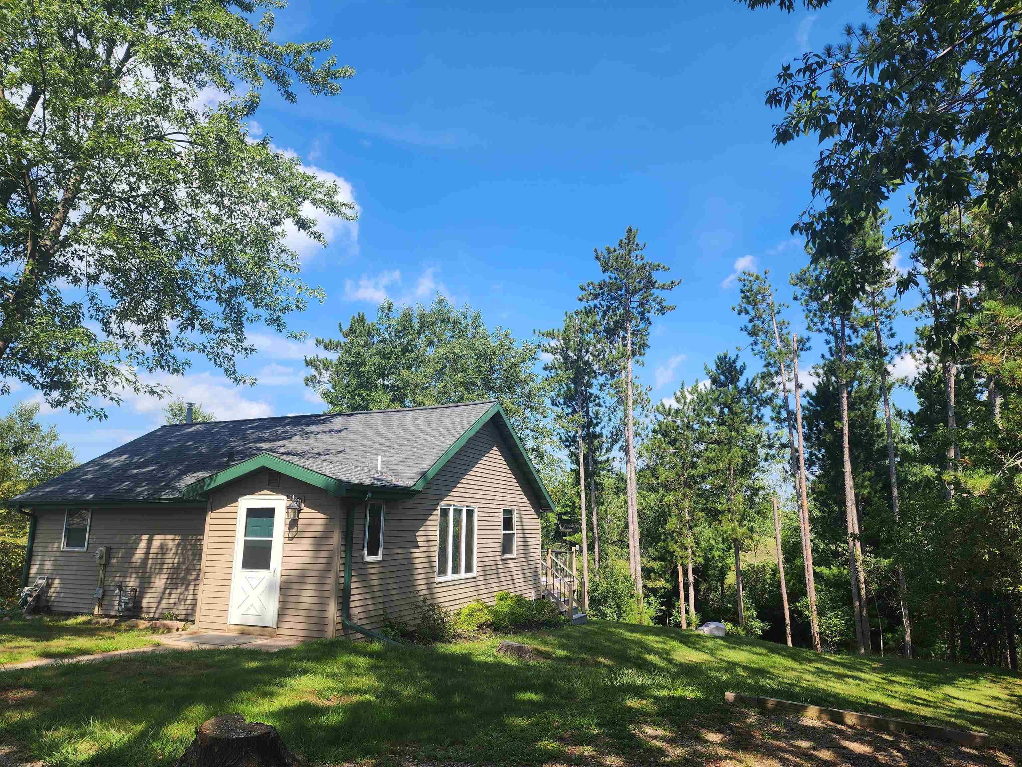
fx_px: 679
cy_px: 384
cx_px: 511
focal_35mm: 23
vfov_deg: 58.9
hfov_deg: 73.9
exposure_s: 1/559
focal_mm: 6.4
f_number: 1.8
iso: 12
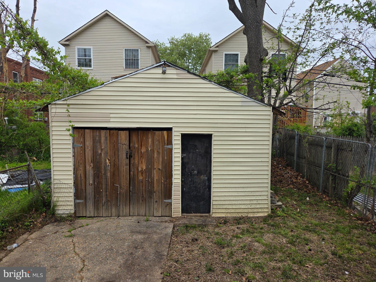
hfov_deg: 73.9
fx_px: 250
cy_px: 141
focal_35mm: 23
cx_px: 188
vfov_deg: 58.9
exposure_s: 1/997
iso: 80
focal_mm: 5.4
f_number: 1.8
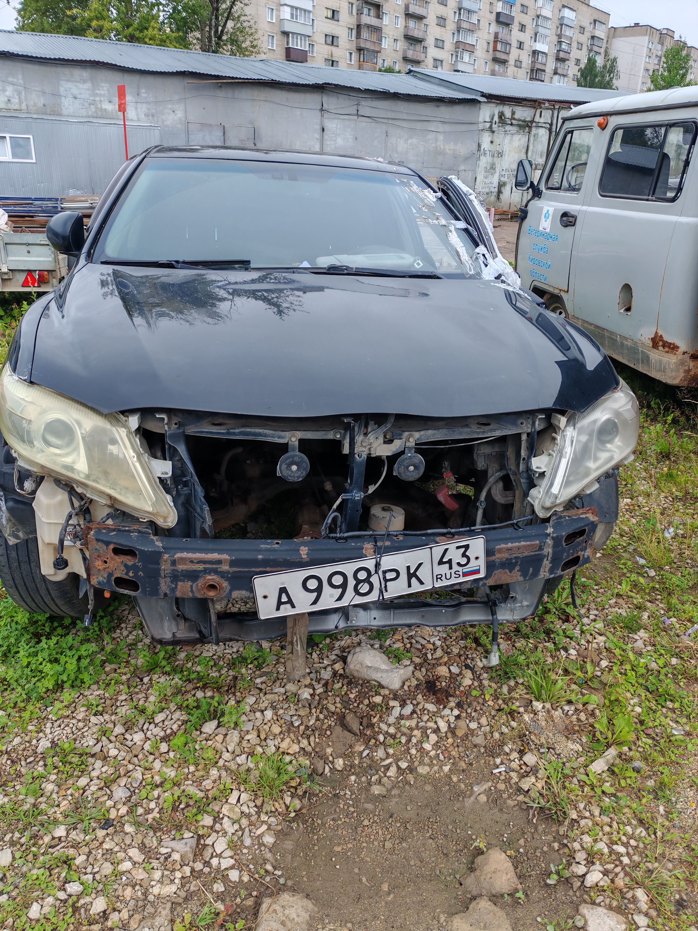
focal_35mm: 27
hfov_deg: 51.4
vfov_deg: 65.3
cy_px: 466
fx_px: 726
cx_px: 349
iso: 50
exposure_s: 1/310
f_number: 1.95
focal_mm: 5.52
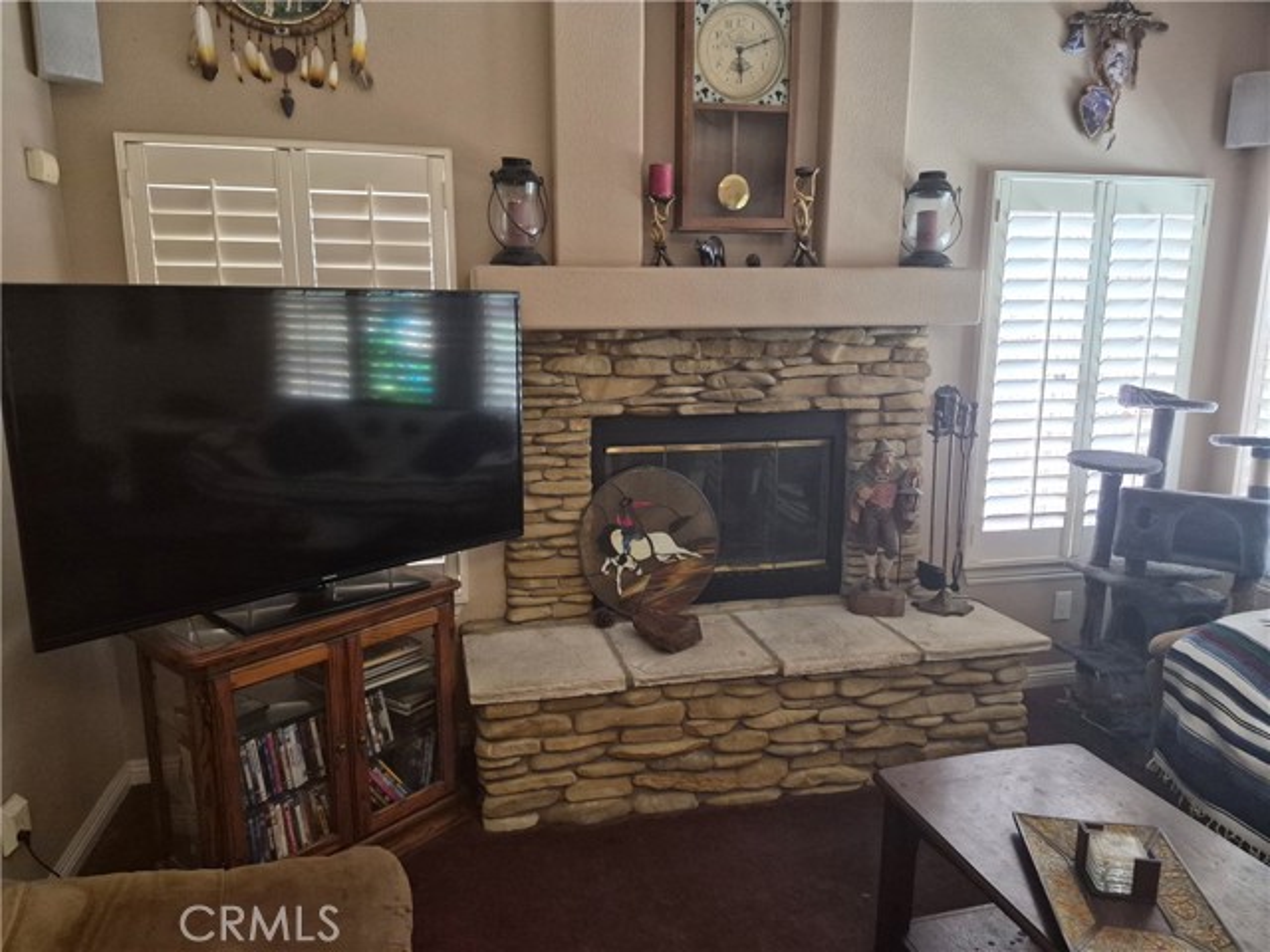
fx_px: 844
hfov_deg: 73.9
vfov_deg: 58.9
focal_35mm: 23
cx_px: 635
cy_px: 476
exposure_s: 1/120
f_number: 1.8
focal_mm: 5.4
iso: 1000
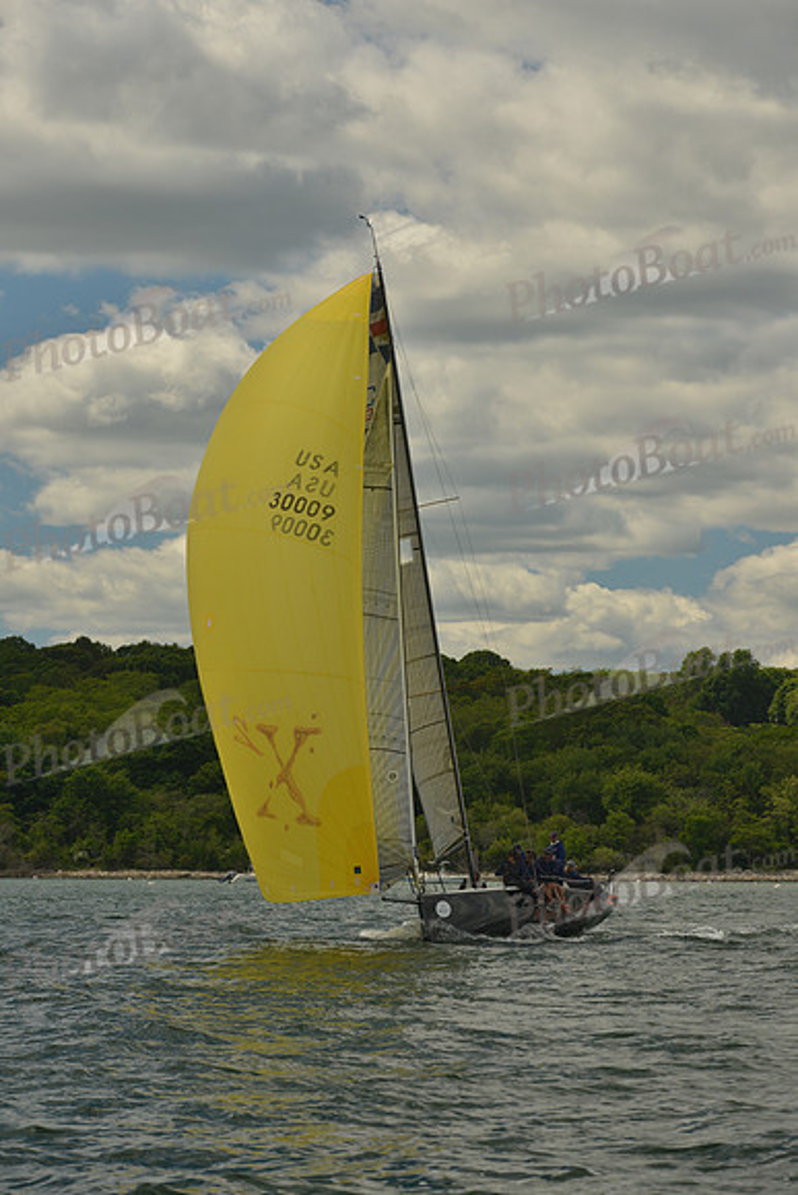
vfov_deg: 16.8
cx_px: 399
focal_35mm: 122
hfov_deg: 11.2
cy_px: 598
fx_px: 4054
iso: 400
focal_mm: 122
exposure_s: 1/1000
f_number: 7.1
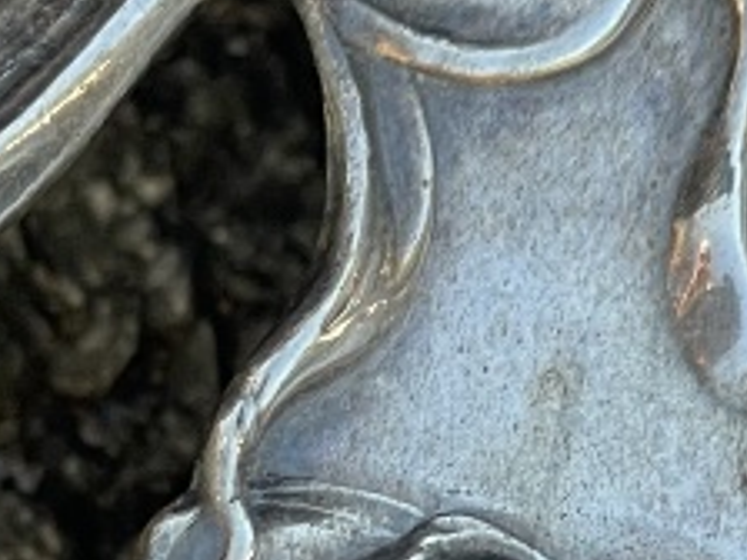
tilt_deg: -79.0
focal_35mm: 278
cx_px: 297
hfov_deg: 7.1
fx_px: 5999
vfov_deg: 5.3
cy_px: 907
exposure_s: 1/120
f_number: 2
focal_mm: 6
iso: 25
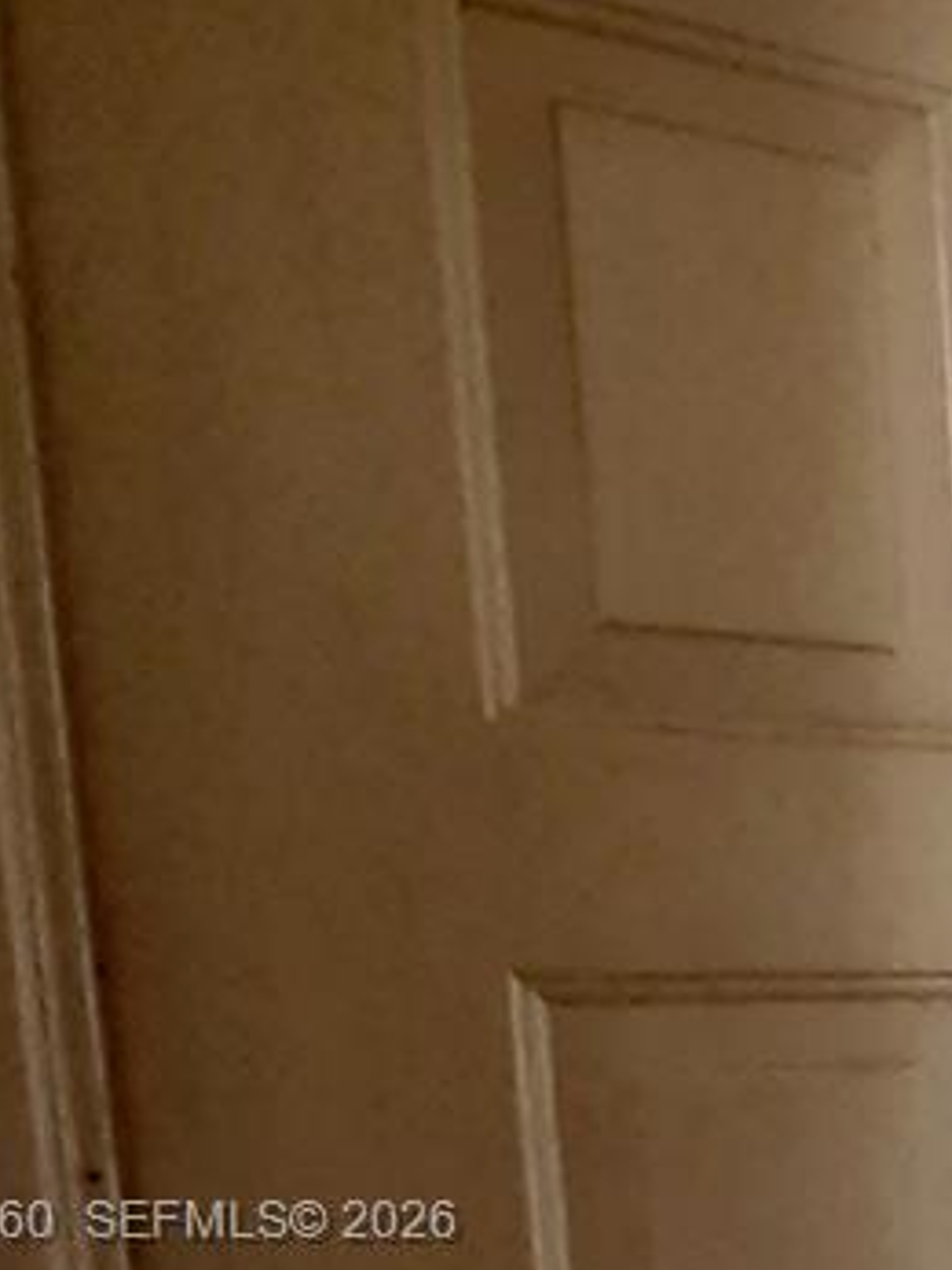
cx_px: 1428
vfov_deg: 38.1
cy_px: 1226
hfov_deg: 24.8
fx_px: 1651
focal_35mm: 45
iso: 100
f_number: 2.2
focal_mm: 1.13
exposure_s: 1/50
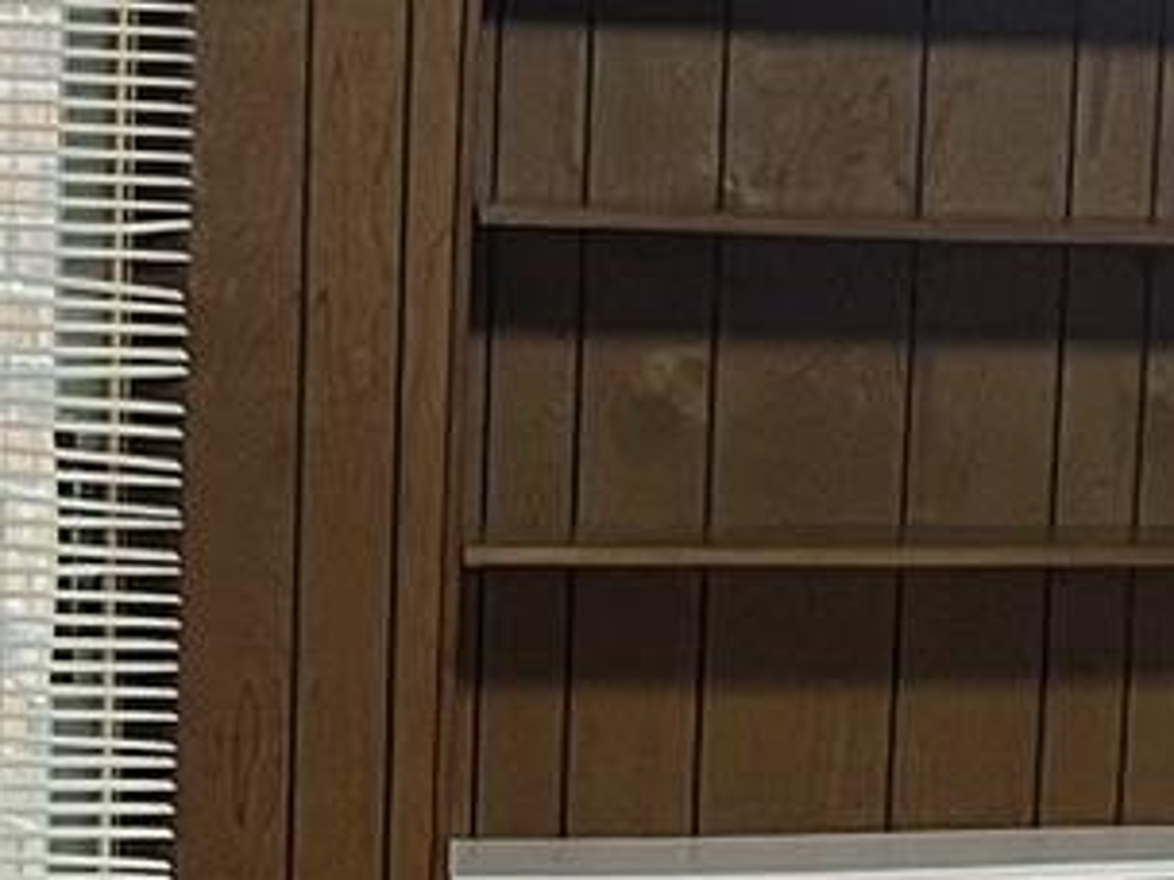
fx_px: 5935
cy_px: 1204
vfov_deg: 8.3
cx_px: 456
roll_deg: -1.4
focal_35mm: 175
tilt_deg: -11.1
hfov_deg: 11.3
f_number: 1.6
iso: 100
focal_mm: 5.1
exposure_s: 1/60
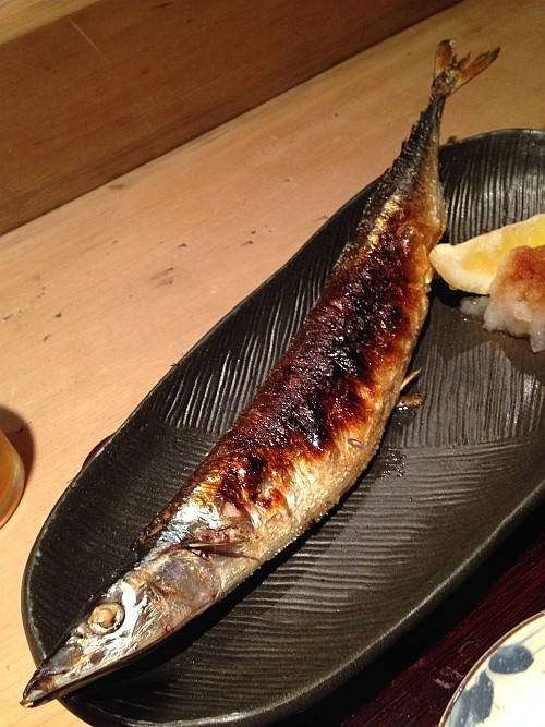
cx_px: 272
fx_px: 693
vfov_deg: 55.4
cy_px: 364
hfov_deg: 42.9
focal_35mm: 33
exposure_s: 1/20
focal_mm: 4.12
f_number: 2.4
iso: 200
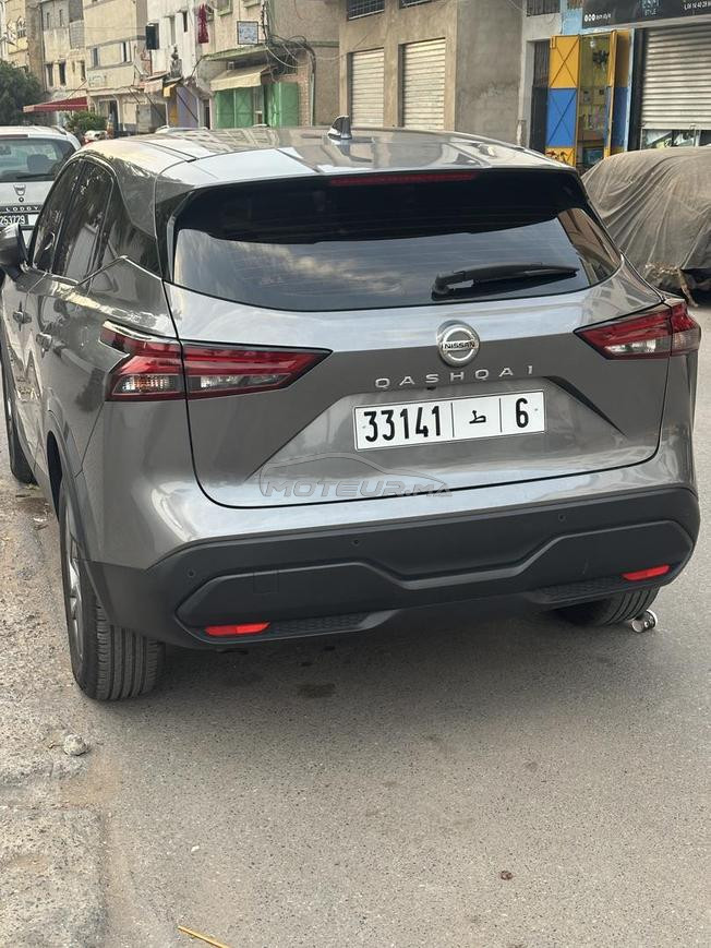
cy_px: 474
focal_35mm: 48
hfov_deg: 30.3
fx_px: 1314
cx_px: 356
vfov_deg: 39.7
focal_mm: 6.86
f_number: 1.78
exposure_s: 1/79
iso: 80
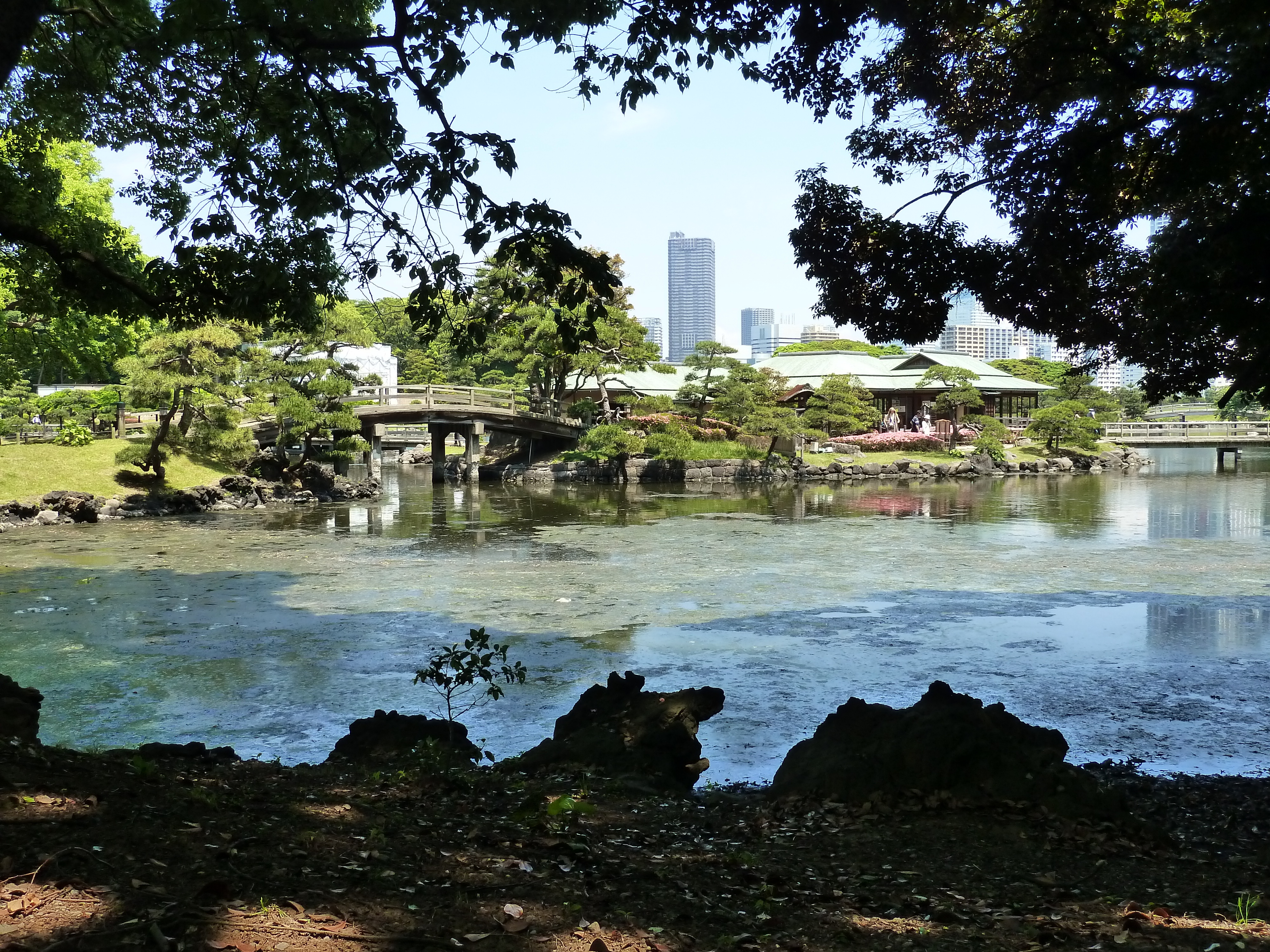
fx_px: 1284
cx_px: 635
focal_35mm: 35
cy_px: 476
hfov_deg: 52.6
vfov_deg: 40.7
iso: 200
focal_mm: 5.7
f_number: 4
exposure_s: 1/250
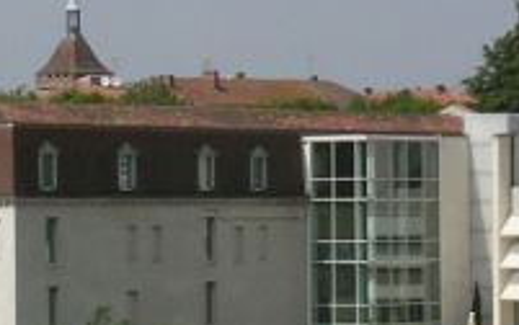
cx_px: 194
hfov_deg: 7.2
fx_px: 4105
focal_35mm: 290
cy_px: 261
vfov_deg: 4.5
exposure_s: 1/808
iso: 100
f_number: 4.1
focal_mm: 13
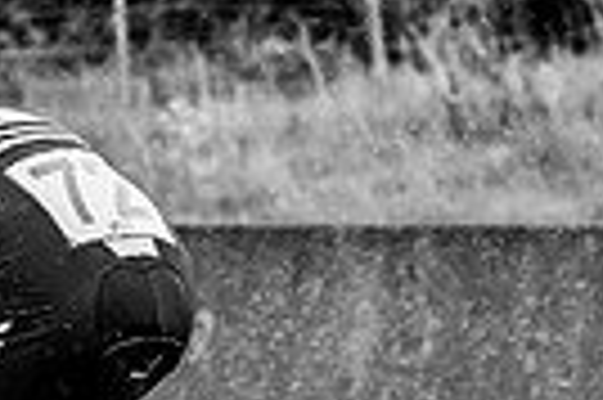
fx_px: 9619
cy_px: 270
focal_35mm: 575
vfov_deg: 2.4
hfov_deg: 3.6
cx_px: 17
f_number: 3.5
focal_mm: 70
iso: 320
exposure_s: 1/1000
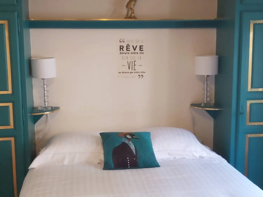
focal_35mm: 27
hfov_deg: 65.3
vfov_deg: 51.3
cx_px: 127
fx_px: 205
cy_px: 102
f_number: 1.7
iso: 170
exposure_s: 1/60
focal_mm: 3.92
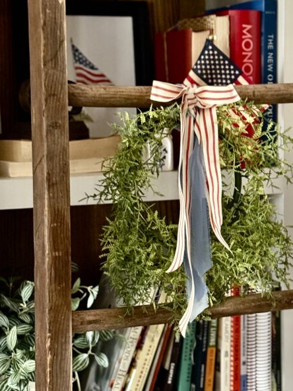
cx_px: 193
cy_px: 217
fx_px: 937
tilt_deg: -6.7
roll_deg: +0.8
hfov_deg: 17.7
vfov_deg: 23.5
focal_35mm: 83
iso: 640
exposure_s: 1/24
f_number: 1.78
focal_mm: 6.76
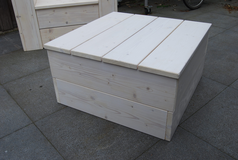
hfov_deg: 55.0
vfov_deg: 38.5
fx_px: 229
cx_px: 119
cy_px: 80
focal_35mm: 34
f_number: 7.1
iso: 100
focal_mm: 23
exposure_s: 1/200
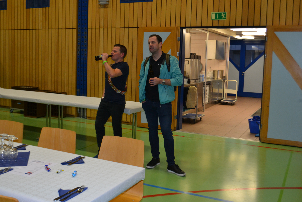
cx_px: 141
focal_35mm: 40
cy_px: 95
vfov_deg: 33.4
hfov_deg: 48.4
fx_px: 336
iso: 640
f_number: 4
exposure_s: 1/60
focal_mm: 24
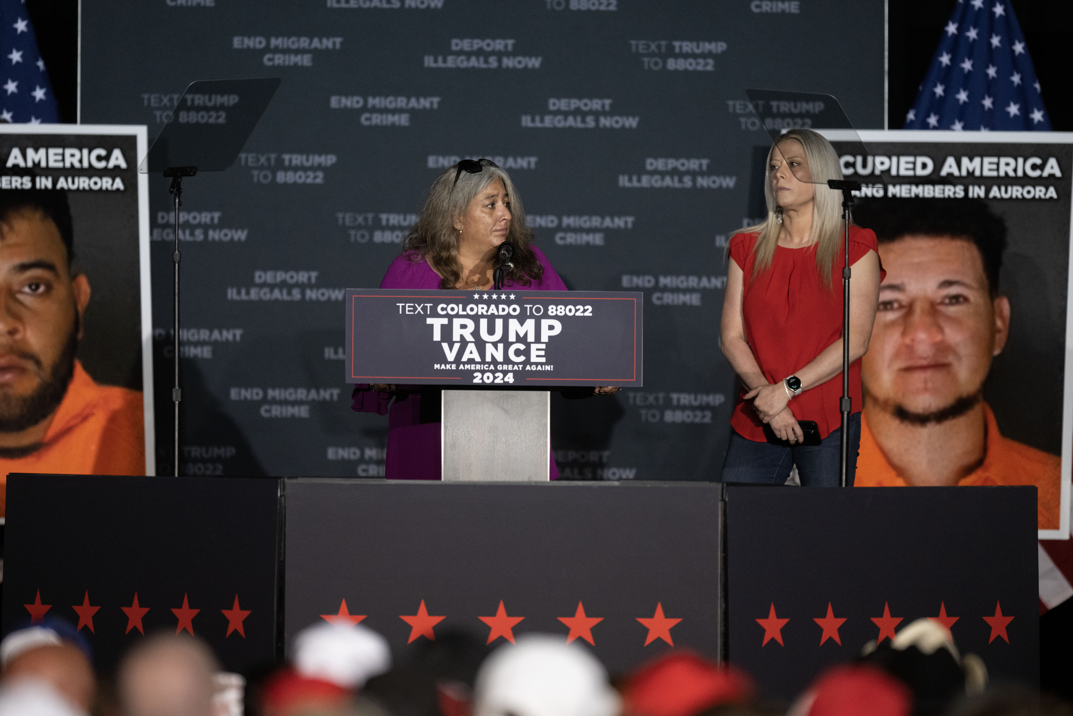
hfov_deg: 5.2
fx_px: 11921
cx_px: 536
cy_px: 358
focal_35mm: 400
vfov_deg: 3.4
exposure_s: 1/2000
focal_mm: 400
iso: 3200
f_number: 2.8
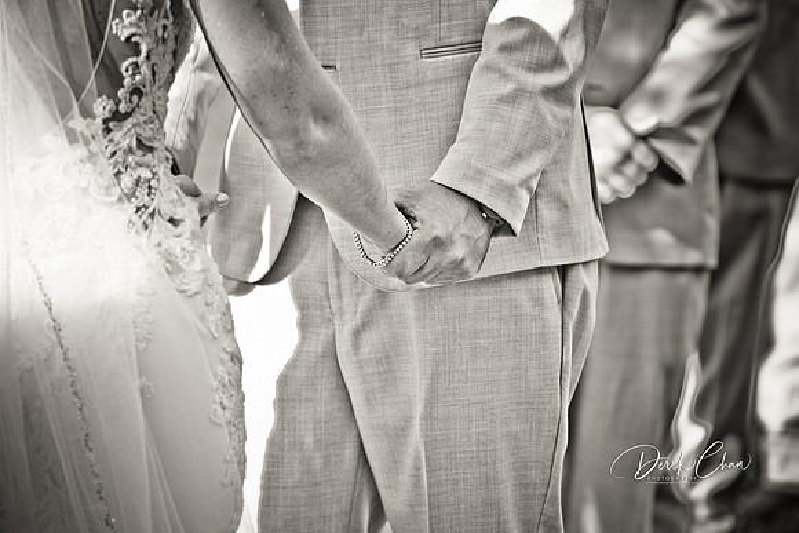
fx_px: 4440
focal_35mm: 200
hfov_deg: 10.3
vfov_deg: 6.9
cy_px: 266
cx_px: 400
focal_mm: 200
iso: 800
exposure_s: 1/640
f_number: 4.5
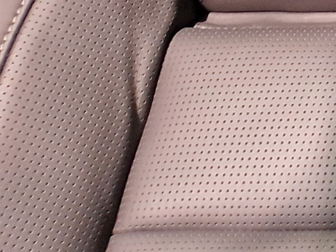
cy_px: -455
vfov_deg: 8.7
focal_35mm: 147
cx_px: 997
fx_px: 1426
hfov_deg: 10.1
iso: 200
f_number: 1.8
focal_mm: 5.4
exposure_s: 1/50
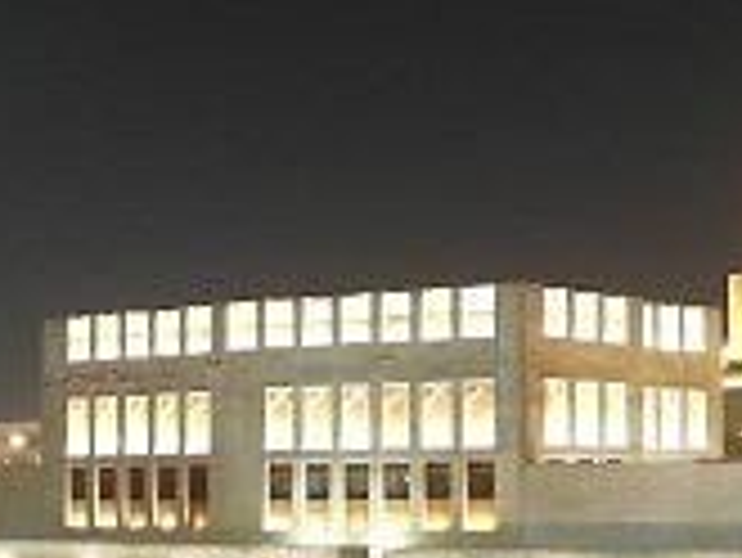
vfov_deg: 15.6
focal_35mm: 95
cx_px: 794
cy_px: 261
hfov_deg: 19.8
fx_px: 2038
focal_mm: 5.2
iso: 400
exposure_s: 1/10
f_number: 1.4
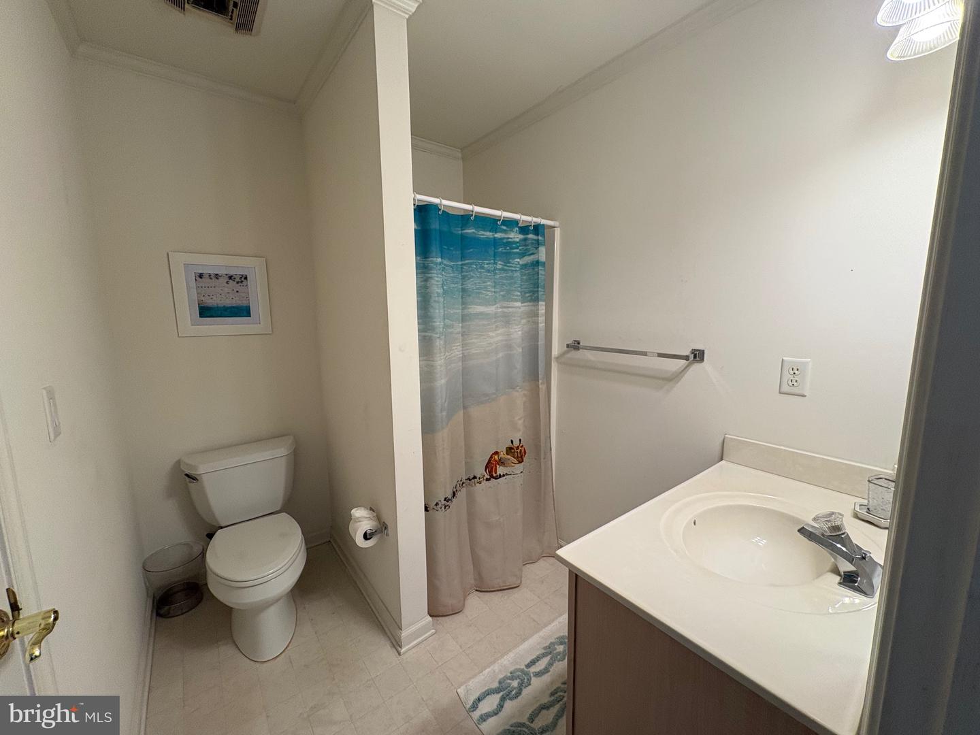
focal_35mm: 14
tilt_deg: -5.8
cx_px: 490
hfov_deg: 102.1
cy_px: 368
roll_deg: +0.3
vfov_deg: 85.7
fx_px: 396
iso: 200
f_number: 2.2
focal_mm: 2.22
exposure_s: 1/120
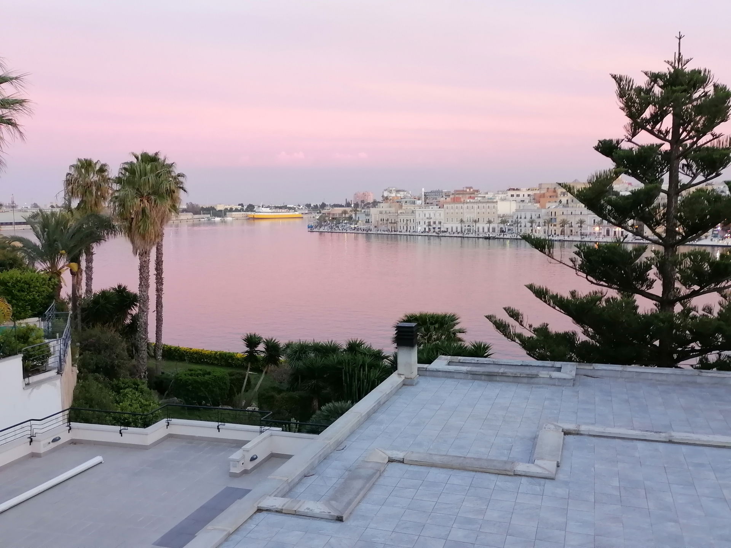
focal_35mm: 33
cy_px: 274
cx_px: 366
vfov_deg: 42.9
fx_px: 697
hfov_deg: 55.4
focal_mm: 5.4
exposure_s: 1/33.3
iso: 100
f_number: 1.8
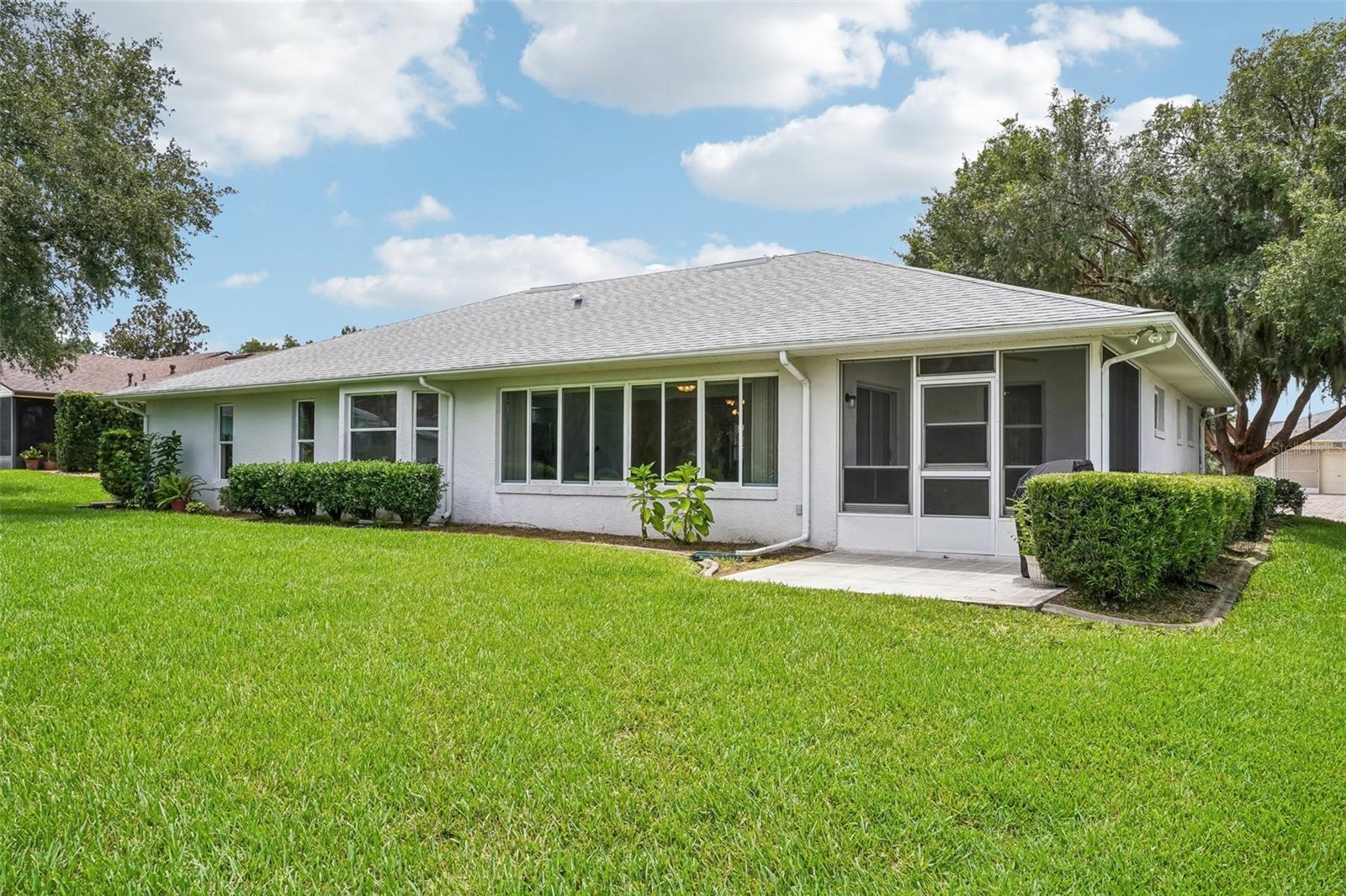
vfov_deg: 51.3
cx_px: 673
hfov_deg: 71.5
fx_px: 934
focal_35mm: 25
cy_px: 448
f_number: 20
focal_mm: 25
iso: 160
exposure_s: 1/30
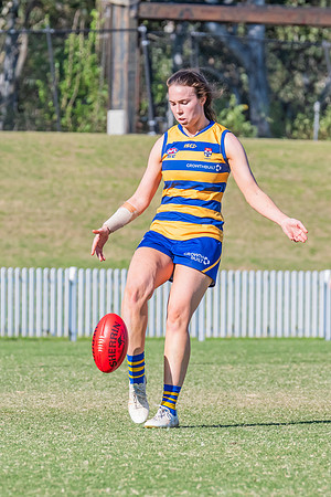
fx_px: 6847
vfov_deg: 4.2
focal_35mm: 497
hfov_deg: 2.8
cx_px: 179
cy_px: 258
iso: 800
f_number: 9
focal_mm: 290
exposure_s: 1/1250
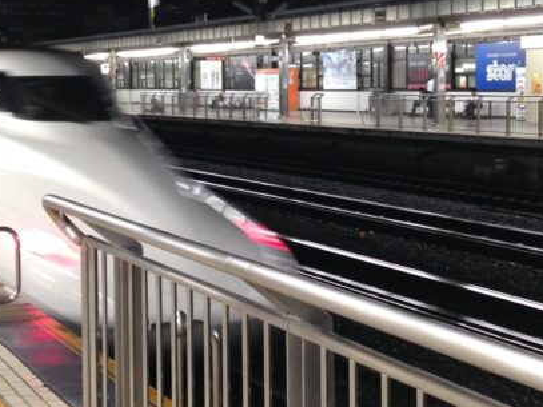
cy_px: 175
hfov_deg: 23.5
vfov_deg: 17.8
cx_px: 322
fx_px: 1302
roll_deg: -0.3
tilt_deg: -3.1
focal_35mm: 83
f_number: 2.4
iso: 125
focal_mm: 4.12
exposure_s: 1/20
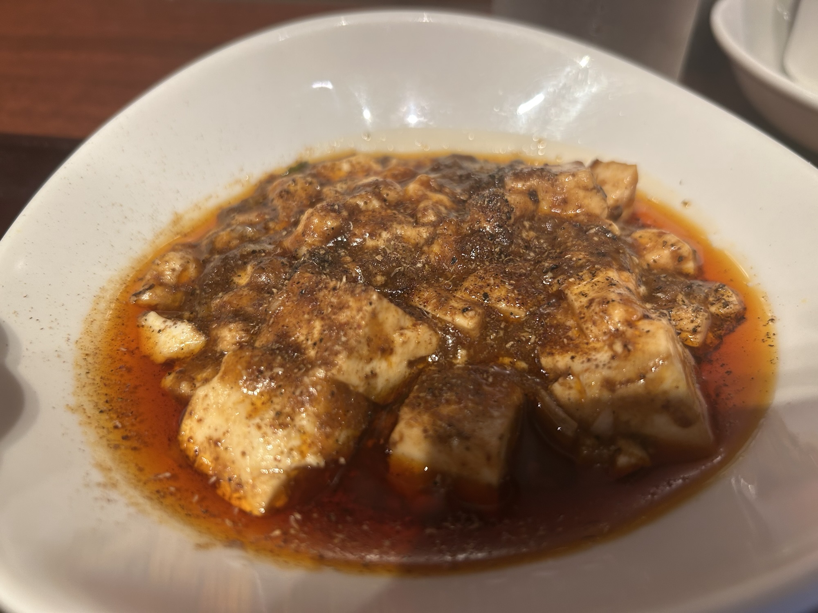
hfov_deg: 67.3
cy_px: 306
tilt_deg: -40.7
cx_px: 409
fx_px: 614
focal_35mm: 26
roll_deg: +1.5
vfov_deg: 53.1
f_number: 1.5
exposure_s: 1/50
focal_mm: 5.7
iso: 80
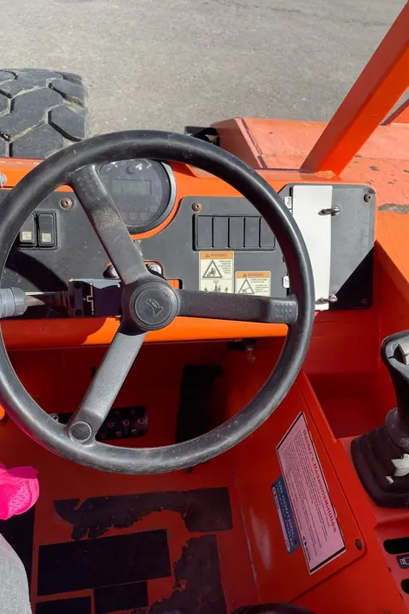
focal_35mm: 28
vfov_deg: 65.5
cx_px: 201
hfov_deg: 46.4
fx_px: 477
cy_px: 310
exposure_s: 1/2681
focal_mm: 4.2
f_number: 1.6
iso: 50
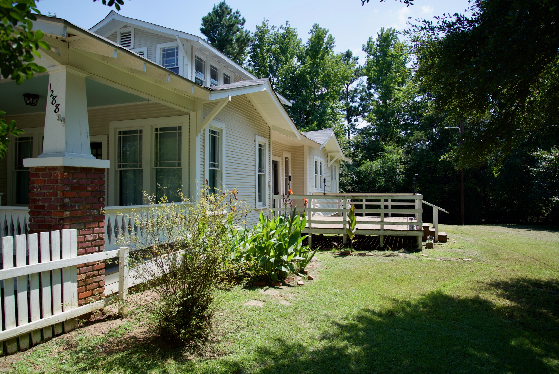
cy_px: 187
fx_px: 373
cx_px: 280
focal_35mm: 24
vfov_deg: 53.2
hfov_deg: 73.7
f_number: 7.1
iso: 100
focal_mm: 24
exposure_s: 1/200
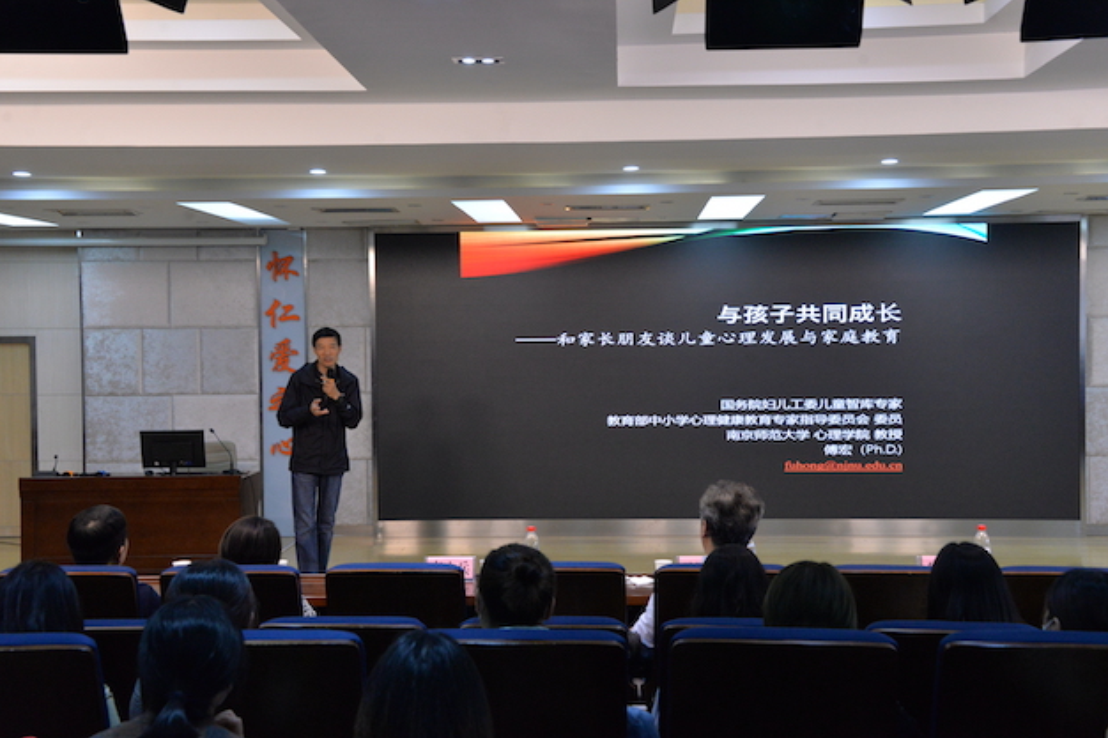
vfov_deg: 29.2
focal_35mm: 46
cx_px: 558
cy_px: 371
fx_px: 1415
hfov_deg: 42.8
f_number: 7.1
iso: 2500
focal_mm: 45
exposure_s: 1/160
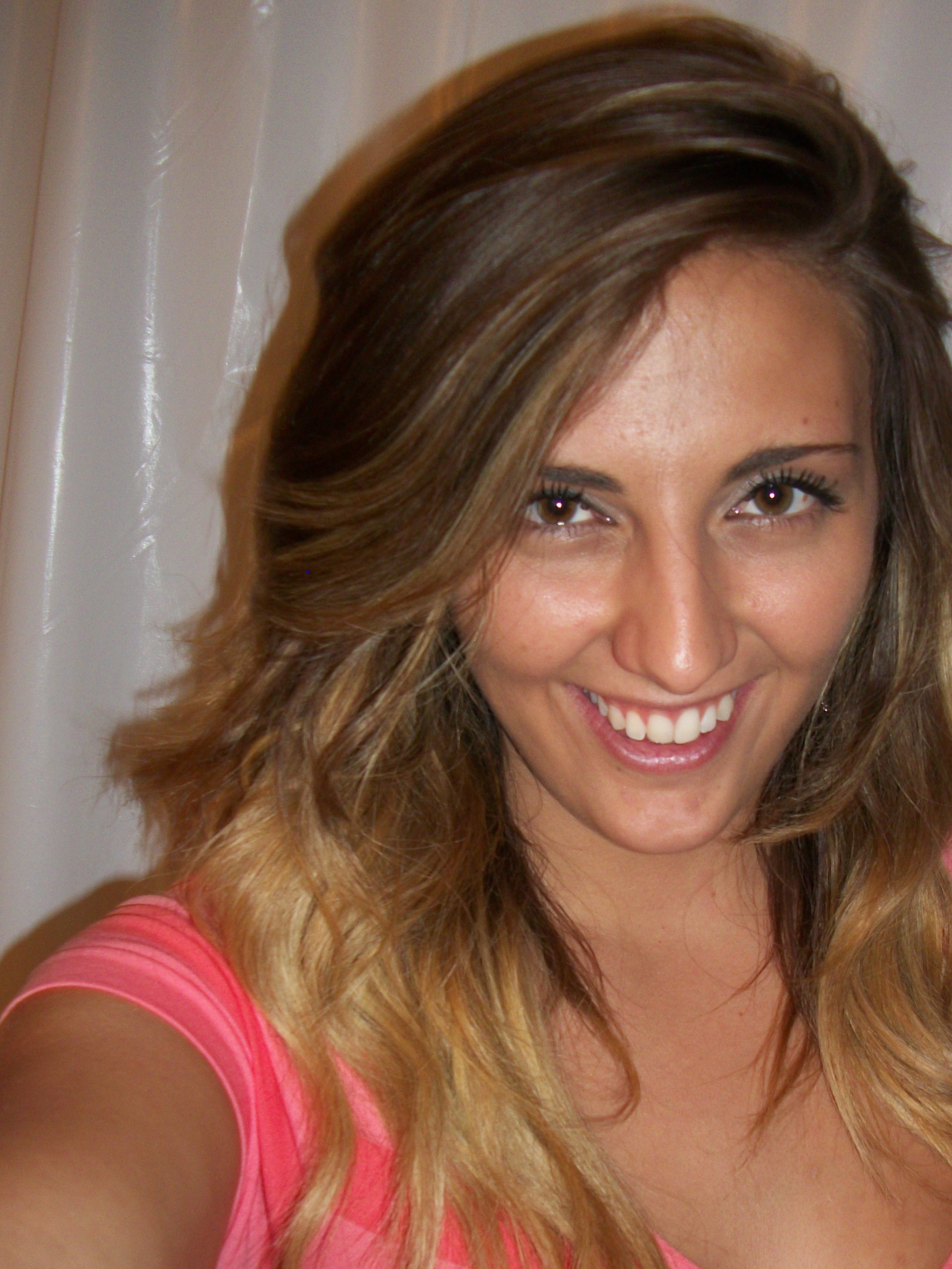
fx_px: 1723
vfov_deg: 39.7
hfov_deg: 30.7
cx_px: 615
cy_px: 894
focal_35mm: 47
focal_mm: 5.7
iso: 80
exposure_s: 1/30
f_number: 2.9
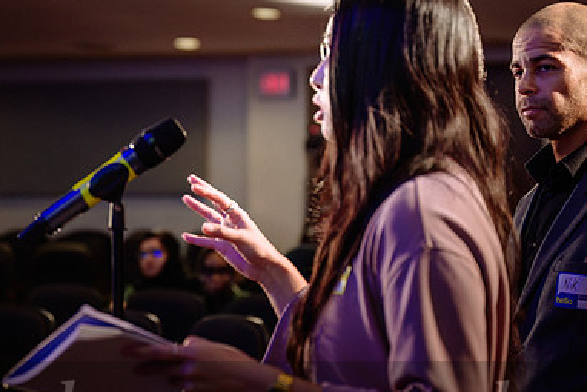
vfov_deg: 11.1
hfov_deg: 16.5
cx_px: 287
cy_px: 152
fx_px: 2023
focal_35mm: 124
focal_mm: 70
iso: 1250
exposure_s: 1/100
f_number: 2.8
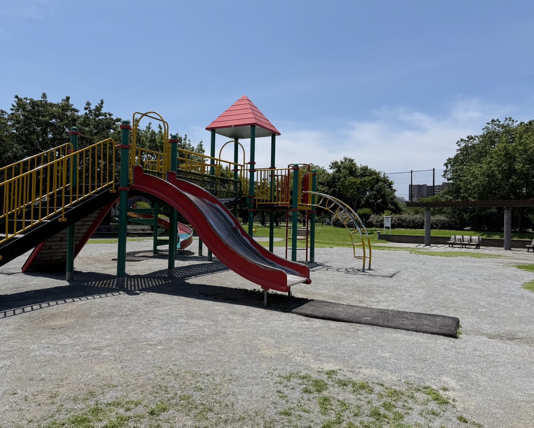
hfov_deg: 66.0
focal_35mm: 26
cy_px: 212
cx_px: 254
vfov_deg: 55.0
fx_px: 411
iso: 80
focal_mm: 6.76
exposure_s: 1/6173
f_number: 1.78
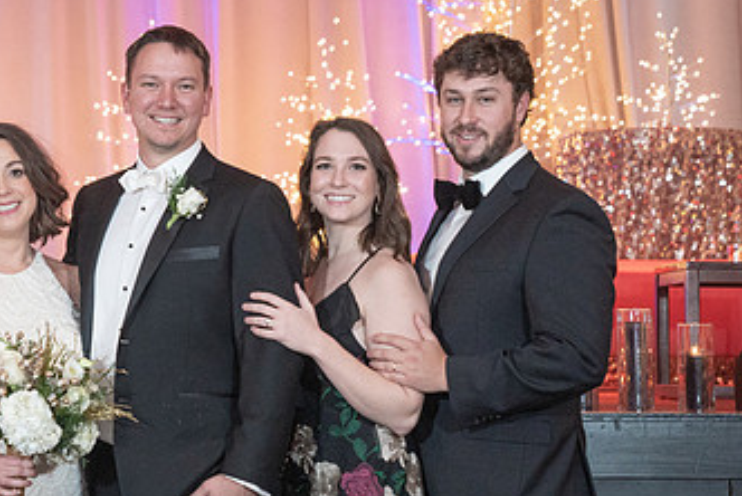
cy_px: 281
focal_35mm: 125
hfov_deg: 16.2
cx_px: 88
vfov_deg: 11.0
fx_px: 2579
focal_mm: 65
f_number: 4
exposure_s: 1/125
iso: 4000
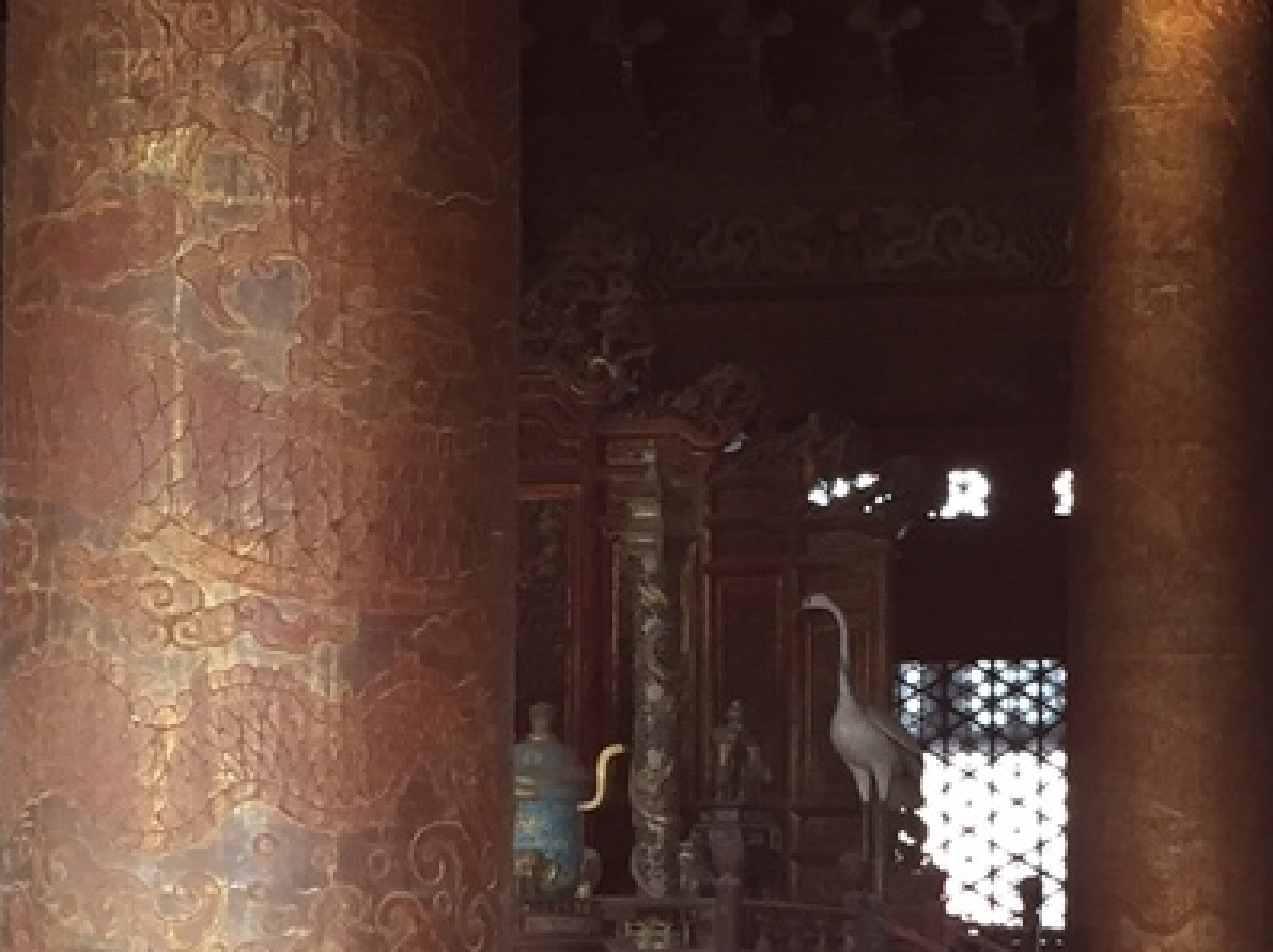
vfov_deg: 12.5
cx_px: 811
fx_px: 4299
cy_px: 849
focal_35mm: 117
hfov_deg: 16.8
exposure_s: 1/33
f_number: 2.2
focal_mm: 4.15
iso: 100
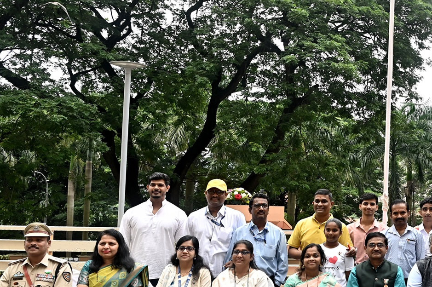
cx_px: 464
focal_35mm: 53
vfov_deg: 25.5
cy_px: 132
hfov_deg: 33.3
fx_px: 635
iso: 200
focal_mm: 24
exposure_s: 1/125
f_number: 7.1
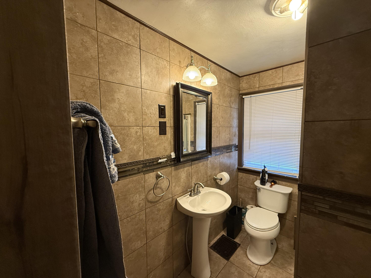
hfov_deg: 102.1
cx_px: 186
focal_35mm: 14
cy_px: 139
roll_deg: +0.0
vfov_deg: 85.7
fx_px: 150
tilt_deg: -4.2
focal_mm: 2.22
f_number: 2.2
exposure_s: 1/60
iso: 320
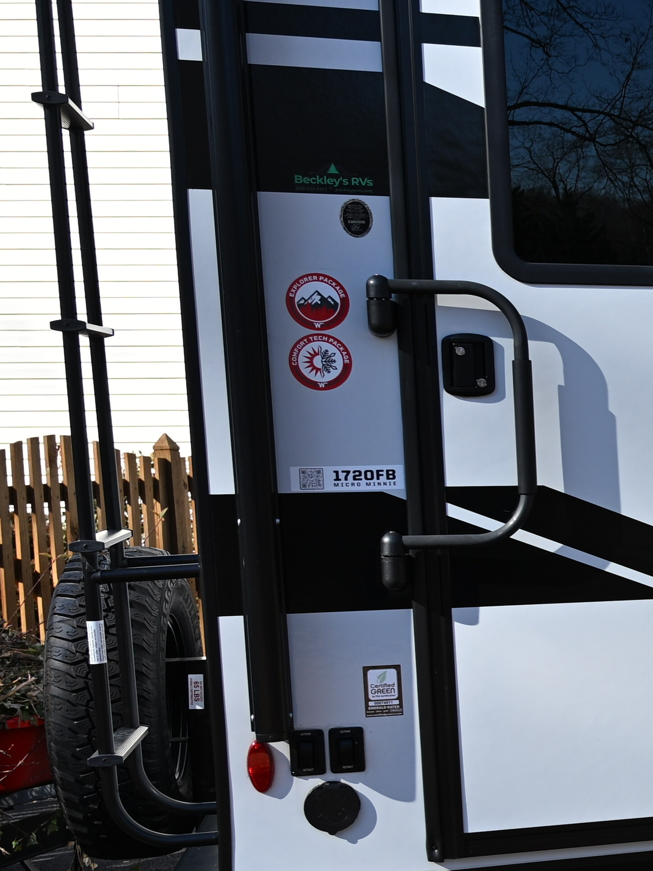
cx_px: 1240
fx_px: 1811
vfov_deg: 26.8
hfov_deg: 16.4
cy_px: 607
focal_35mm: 72
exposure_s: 1/250
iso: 100
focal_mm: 24
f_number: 5.6
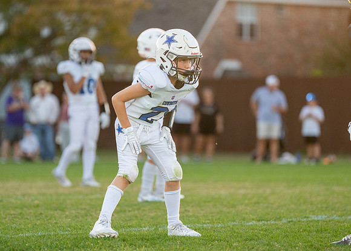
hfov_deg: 6.8
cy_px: 109
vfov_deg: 4.9
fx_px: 2942
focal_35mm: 295
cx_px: 162
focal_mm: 200
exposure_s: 1/1600
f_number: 2.8
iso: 1000
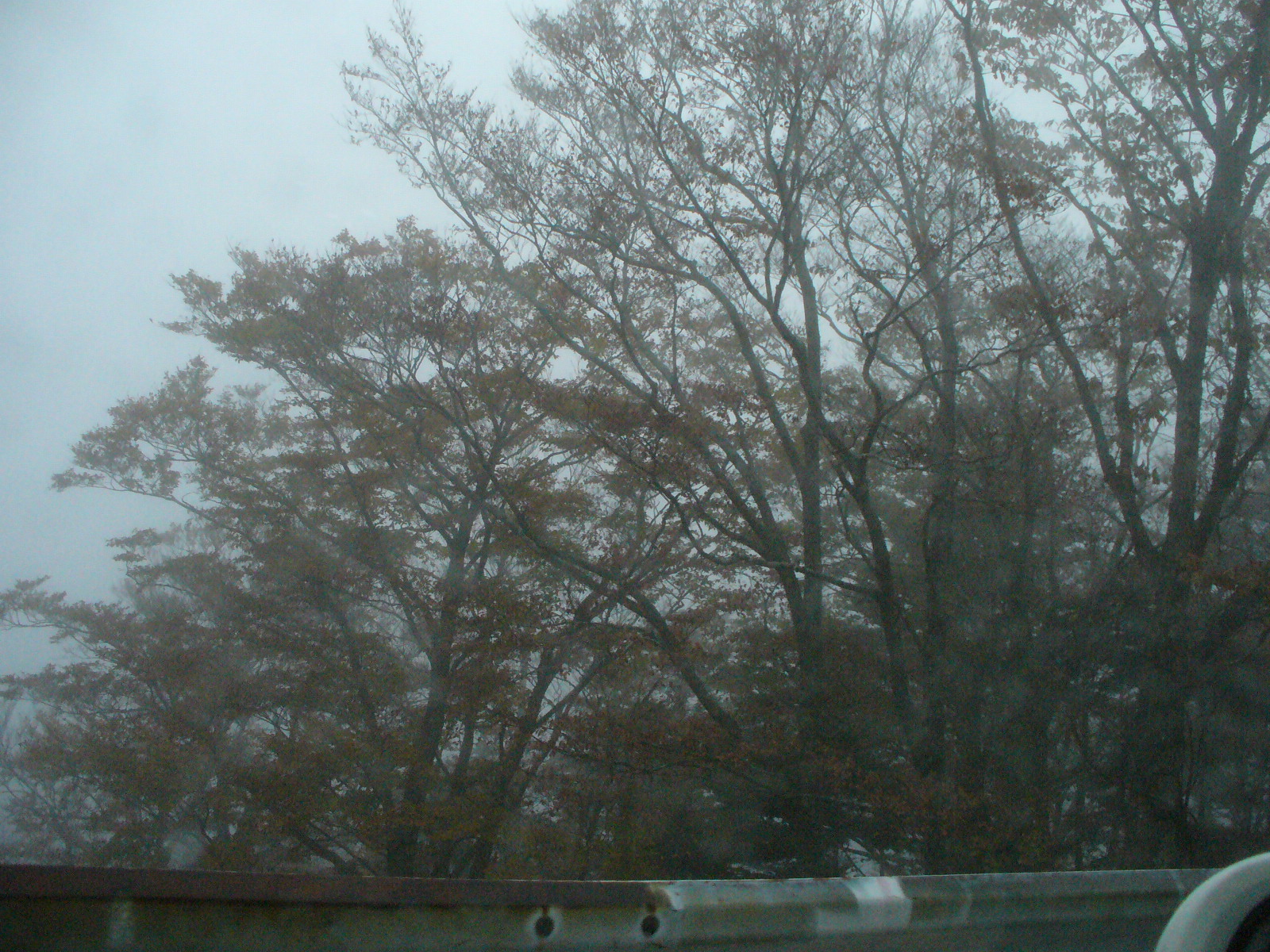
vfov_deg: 38.7
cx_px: 635
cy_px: 476
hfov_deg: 50.1
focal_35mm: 37
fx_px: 1357
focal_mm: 6.1
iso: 400
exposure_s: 1/1000
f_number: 2.8
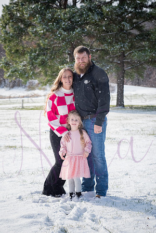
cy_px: 116
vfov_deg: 18.3
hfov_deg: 12.2
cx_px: 78
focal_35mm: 112
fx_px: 728
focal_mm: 112
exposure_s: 1/1000
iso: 640
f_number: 9
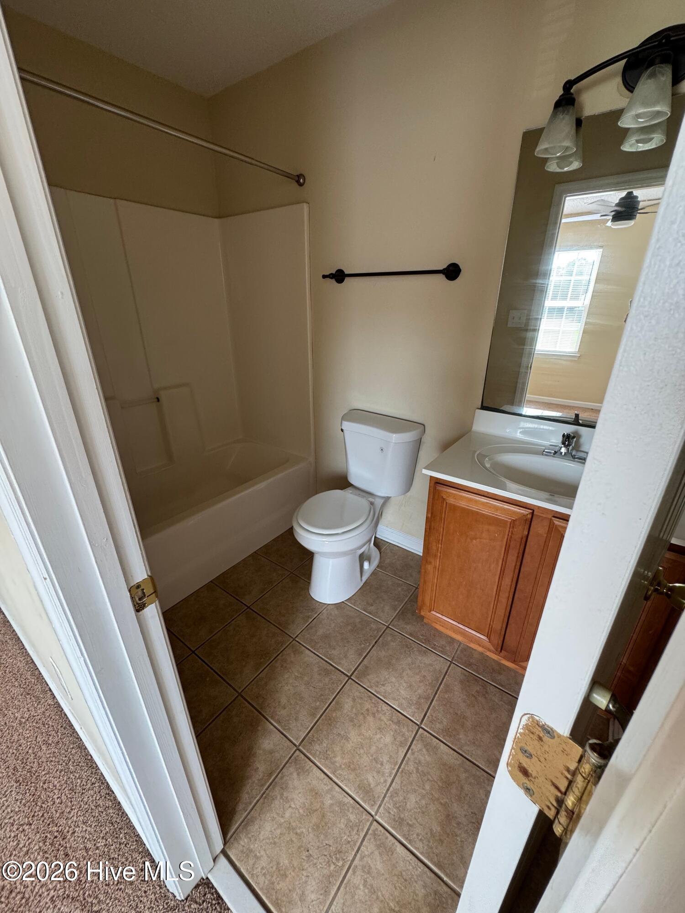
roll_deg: +0.7
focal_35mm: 14
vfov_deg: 102.1
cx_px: 342
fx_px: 369
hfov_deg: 85.7
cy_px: 456
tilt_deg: -23.2
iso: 200
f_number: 2.2
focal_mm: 2.22
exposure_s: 1/99
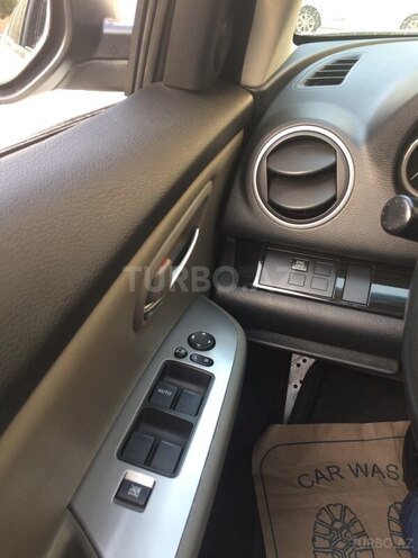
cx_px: 209
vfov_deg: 61.7
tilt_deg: -32.6
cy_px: 279
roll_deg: -1.8
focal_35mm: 29
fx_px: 467
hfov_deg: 48.2
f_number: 2.2
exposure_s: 1/33
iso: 100
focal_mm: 4.15
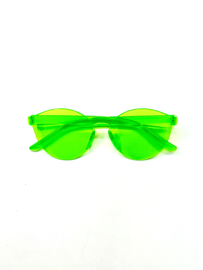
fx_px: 375
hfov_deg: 30.3
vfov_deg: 39.7
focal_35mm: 48
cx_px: 102
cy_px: 135
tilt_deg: -85.9
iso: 50
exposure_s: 1/121
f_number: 1.78
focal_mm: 6.76
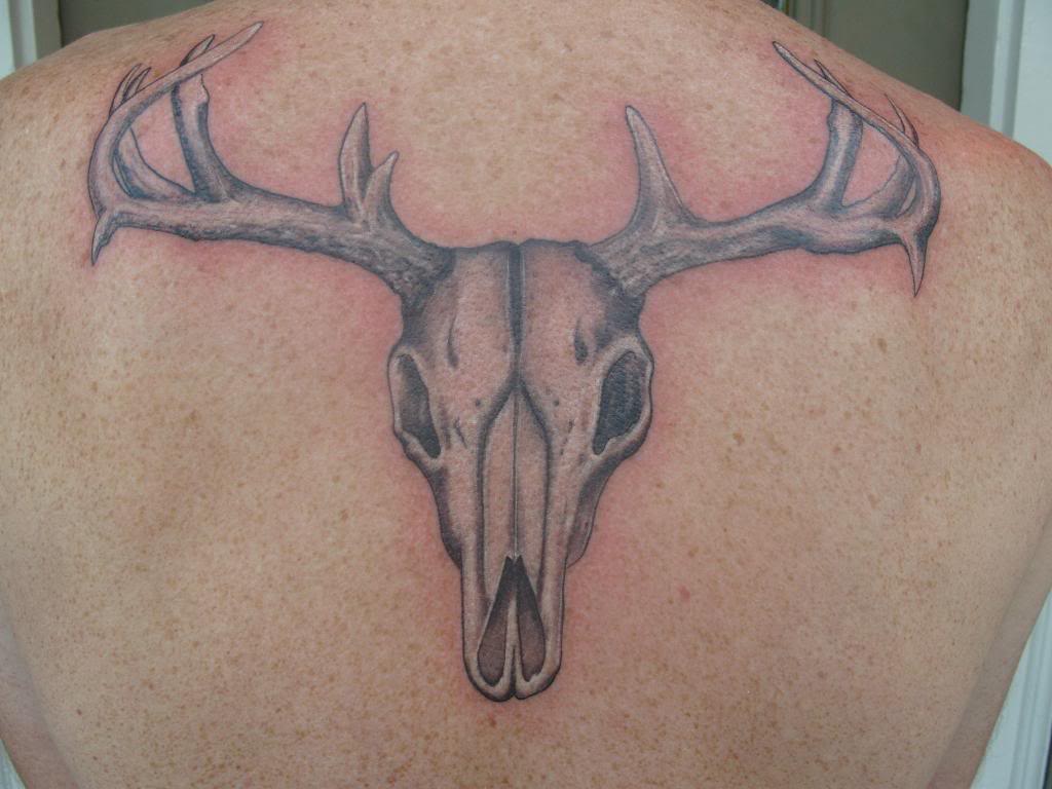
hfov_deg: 52.6
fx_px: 1064
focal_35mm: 35
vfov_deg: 40.7
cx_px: 526
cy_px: 394
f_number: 4.4
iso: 80
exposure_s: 1/180
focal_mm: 7.8
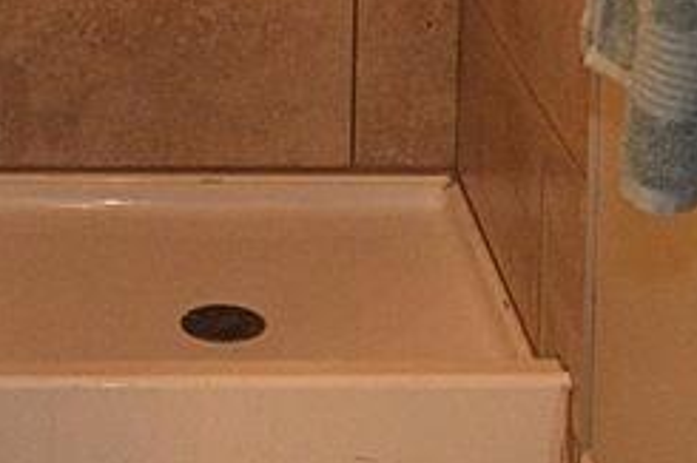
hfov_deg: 21.9
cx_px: 168
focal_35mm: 92
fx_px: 1780
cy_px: -457
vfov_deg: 12.9
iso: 720
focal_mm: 10
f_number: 4
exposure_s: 1/60
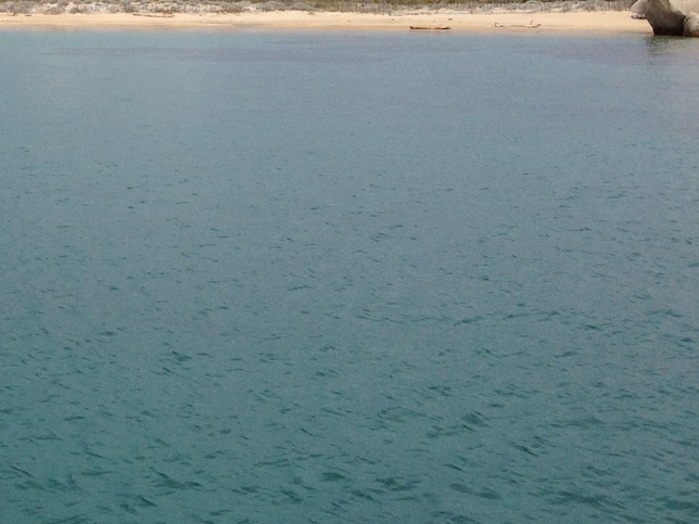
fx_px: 1757
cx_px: -116
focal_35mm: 87
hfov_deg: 21.1
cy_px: 3
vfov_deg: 16.6
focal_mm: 4.28
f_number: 2.4
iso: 64
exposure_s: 1/2907
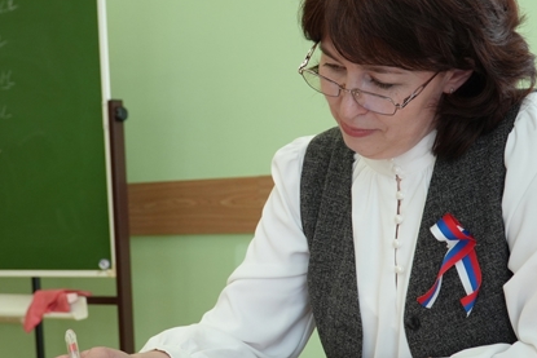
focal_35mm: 65
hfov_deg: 30.9
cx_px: 234
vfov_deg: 20.9
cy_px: 213
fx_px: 970
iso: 400
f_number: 4
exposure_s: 1/160
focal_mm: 24
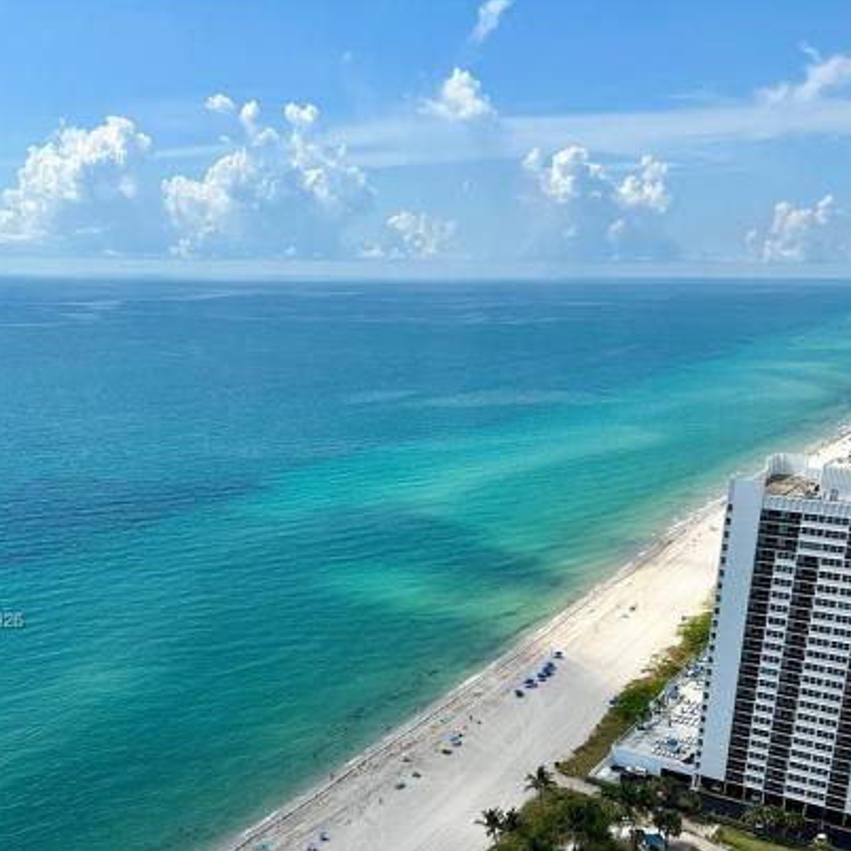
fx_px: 1057
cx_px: 360
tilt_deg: -17.8
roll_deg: -0.5
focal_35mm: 38
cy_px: 622
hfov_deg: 43.7
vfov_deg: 42.7
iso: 80
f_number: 1.78
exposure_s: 1/6623
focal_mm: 6.86
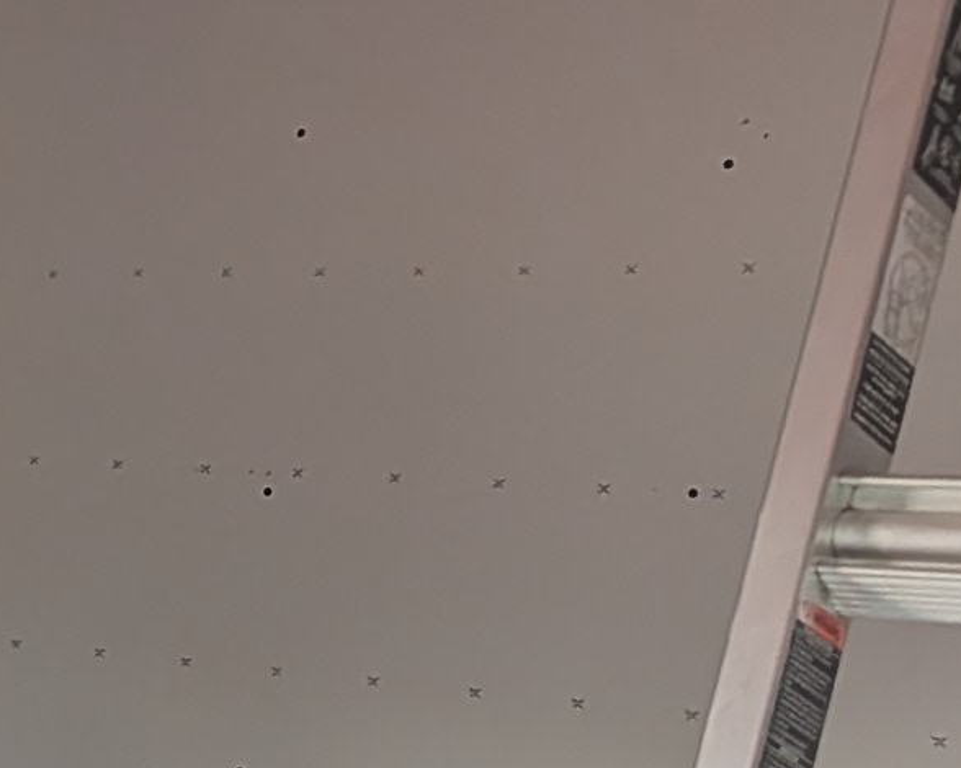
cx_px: -1031
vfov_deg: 14.9
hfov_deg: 14.9
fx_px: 2900
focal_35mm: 102
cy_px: 745
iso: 417
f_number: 1.68
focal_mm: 6.9
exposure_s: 1/744
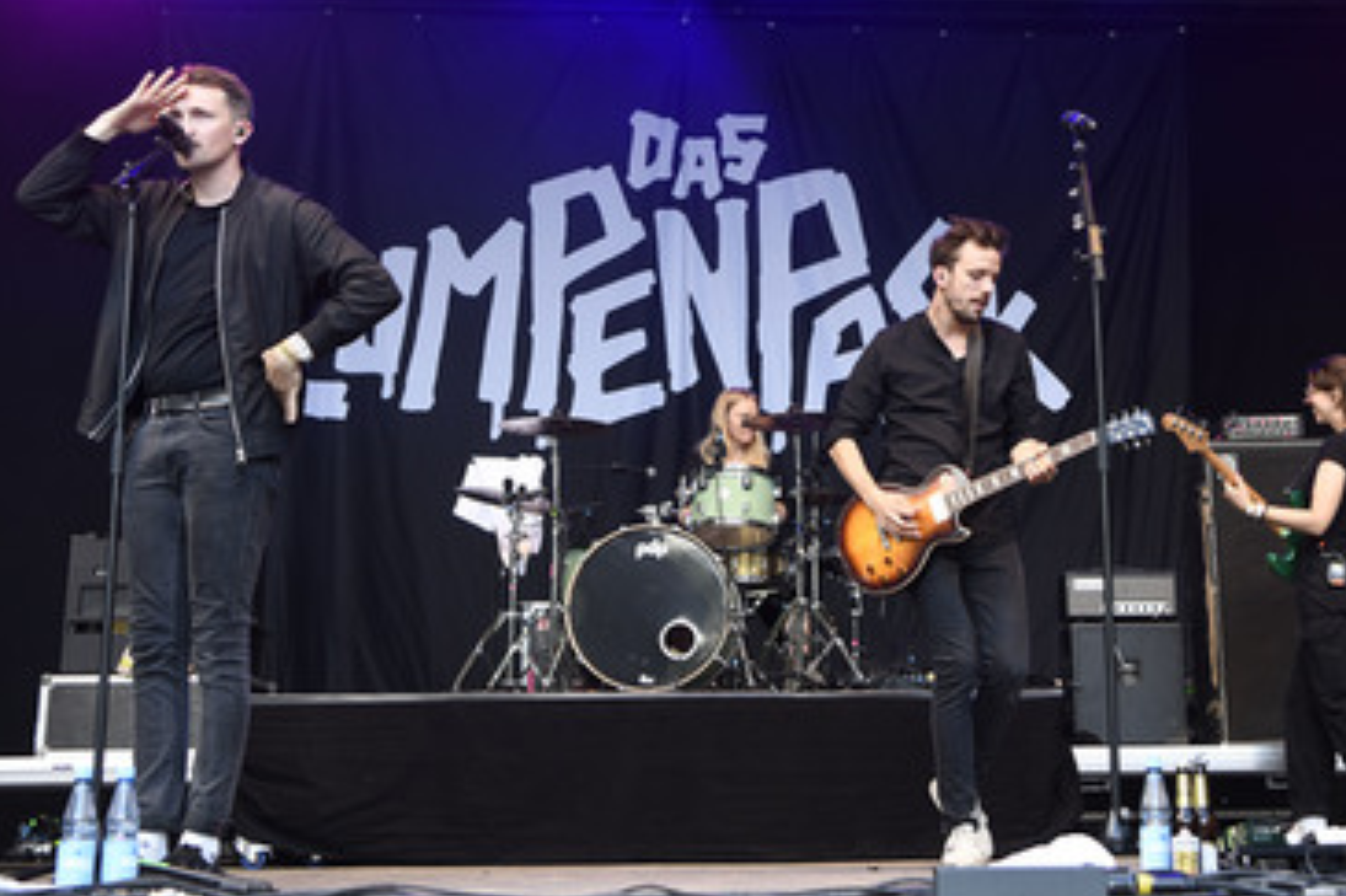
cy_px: 450
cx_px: 647
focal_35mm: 47
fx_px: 1756
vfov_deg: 28.6
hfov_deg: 41.9
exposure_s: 1/320
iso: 800
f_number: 4
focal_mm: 38
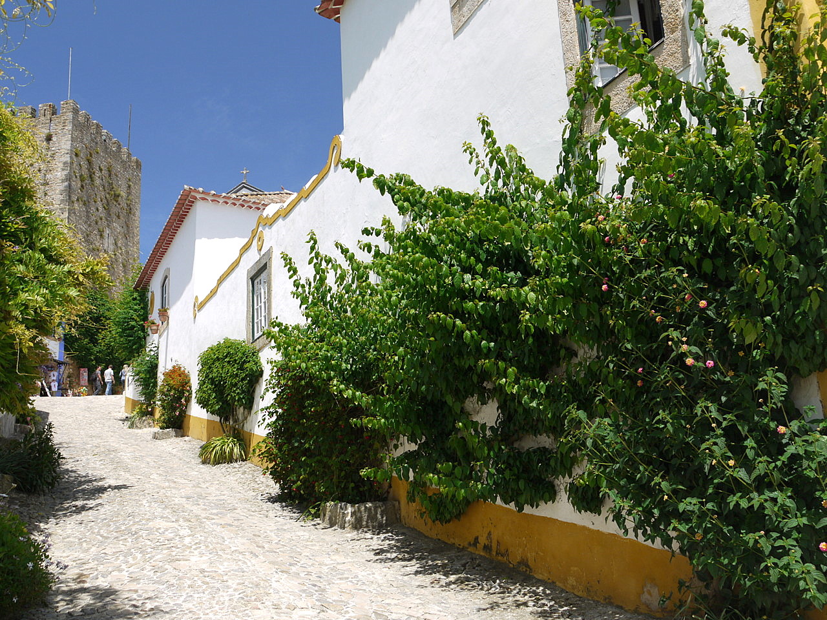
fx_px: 860
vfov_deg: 39.7
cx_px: 414
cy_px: 310
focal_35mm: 36
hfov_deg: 51.4
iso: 100
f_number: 6.3
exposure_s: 1/160
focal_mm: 18
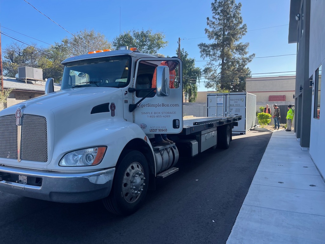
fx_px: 244
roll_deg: -0.7
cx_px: 162
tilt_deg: -2.8
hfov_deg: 67.3
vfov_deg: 53.1
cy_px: 122
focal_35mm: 26
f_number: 1.6
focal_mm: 5.1
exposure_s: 1/1323
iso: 32
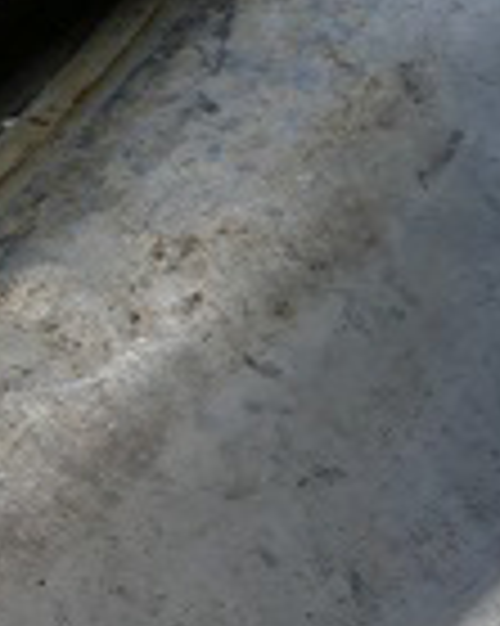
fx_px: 7926
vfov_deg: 4.5
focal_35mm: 428
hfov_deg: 3.5
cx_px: -910
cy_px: 822
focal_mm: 33.96
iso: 125
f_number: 3.8
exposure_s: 1/25
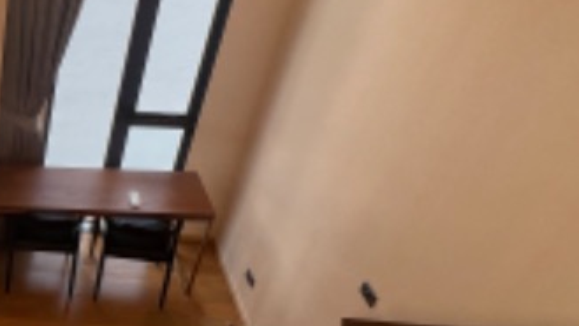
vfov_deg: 27.7
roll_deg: +2.5
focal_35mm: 43
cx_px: -130
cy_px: 189
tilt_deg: -38.3
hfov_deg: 35.9
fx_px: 660
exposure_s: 1/100
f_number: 1.8
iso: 32
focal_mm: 1.57
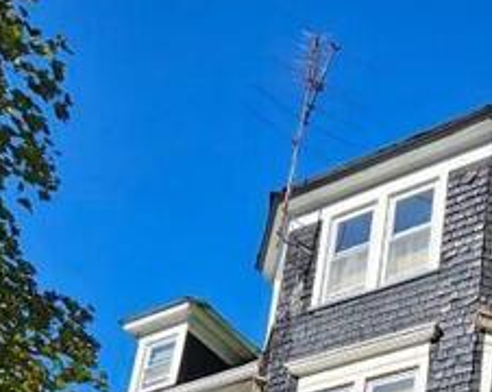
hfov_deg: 35.3
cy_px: 679
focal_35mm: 48
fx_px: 698
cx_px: 489
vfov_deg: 21.8
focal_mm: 2.2
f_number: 2.2
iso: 50
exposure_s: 1/1480
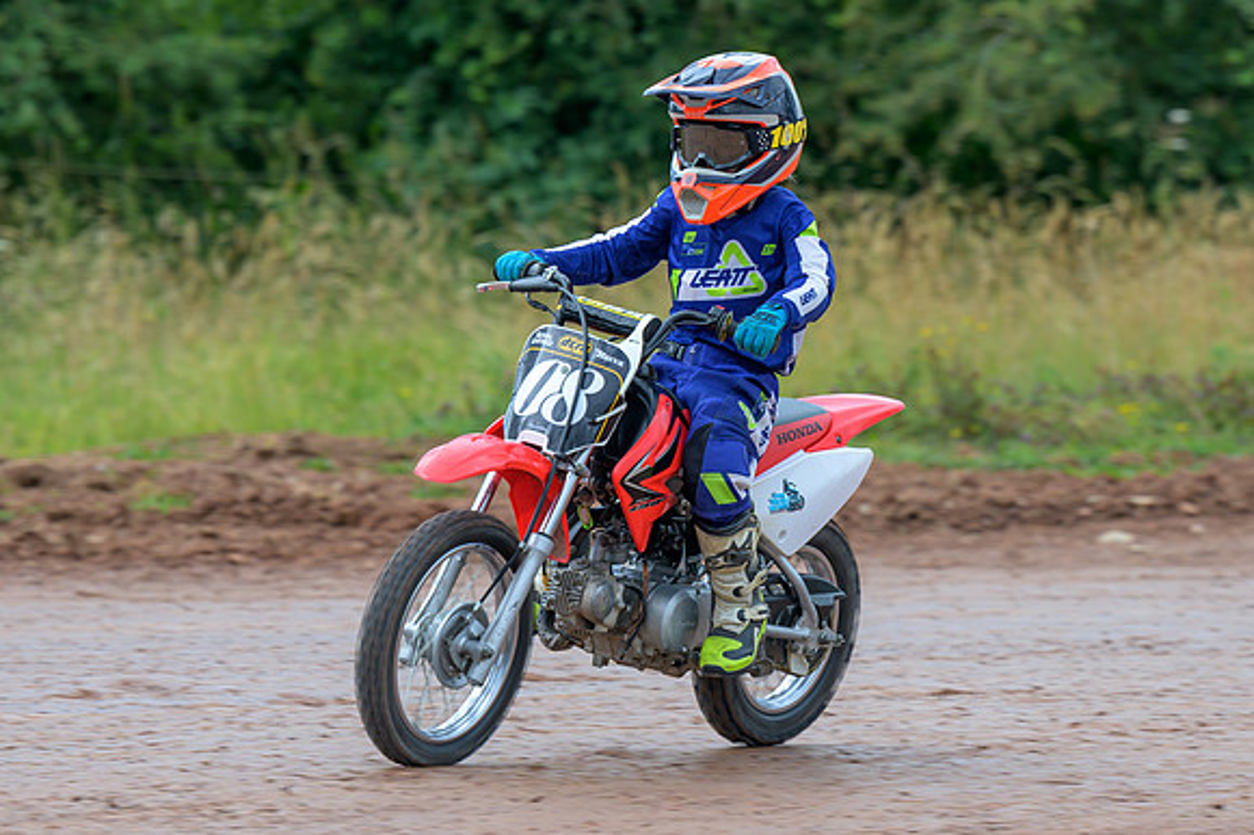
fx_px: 11510
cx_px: 567
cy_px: 491
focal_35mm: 331
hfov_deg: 6.2
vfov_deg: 4.2
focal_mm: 160
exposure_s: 1/320
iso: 80
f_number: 4
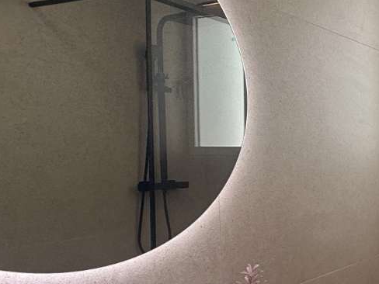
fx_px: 471
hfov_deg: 33.5
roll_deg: +1.0
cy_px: 174
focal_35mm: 43
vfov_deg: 33.5
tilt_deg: -1.6
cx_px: 479
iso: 64
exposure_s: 1/258
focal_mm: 2.22
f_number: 2.2
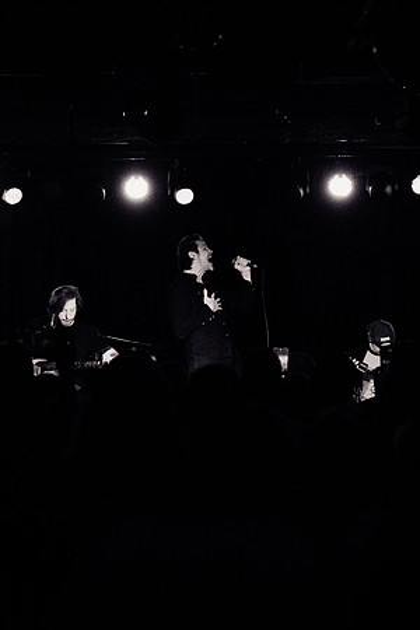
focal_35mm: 127
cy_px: 301
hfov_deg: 10.8
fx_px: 2222
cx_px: 215
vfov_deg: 16.1
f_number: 4
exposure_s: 1/640
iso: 2500
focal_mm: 81
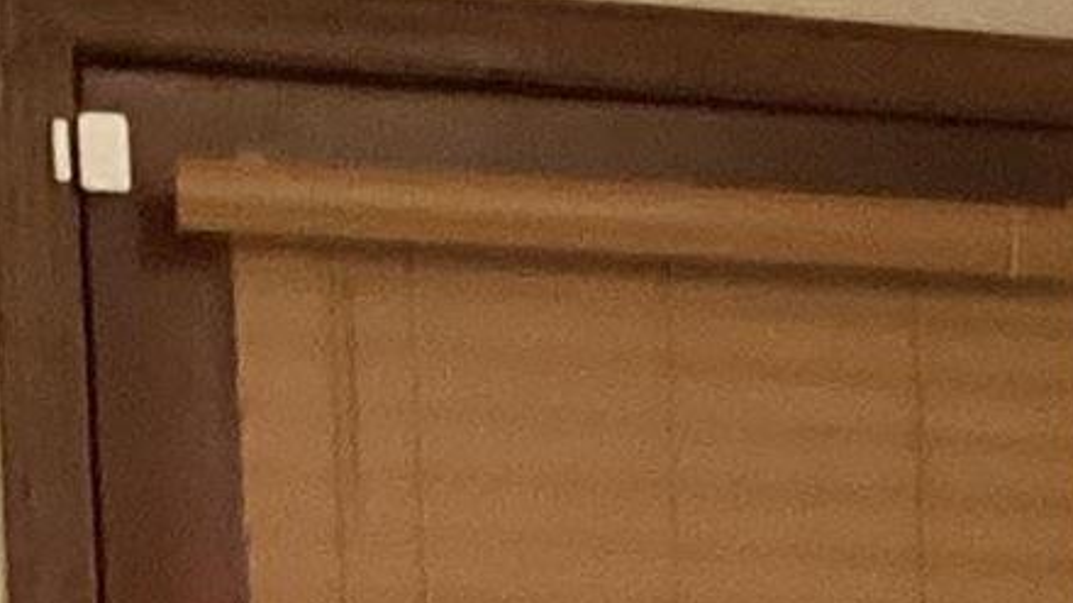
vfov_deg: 4.9
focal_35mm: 236
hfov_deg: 8.4
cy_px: 1904
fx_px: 6711
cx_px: 2492
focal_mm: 3.3
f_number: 2.4
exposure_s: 1/60
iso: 250
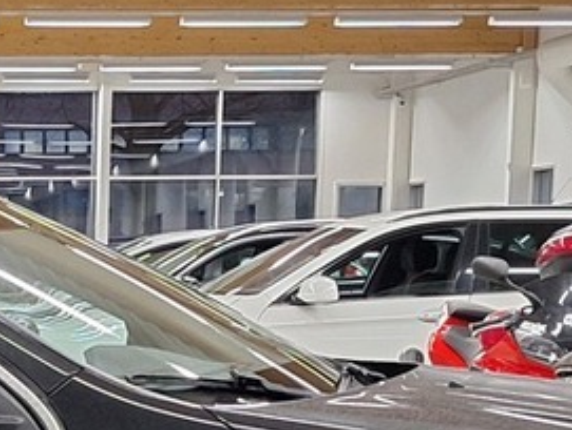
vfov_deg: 11.8
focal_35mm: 122
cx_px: -163
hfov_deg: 15.4
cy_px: 569
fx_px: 2019
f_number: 1.8
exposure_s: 1/50
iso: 125
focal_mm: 5.54
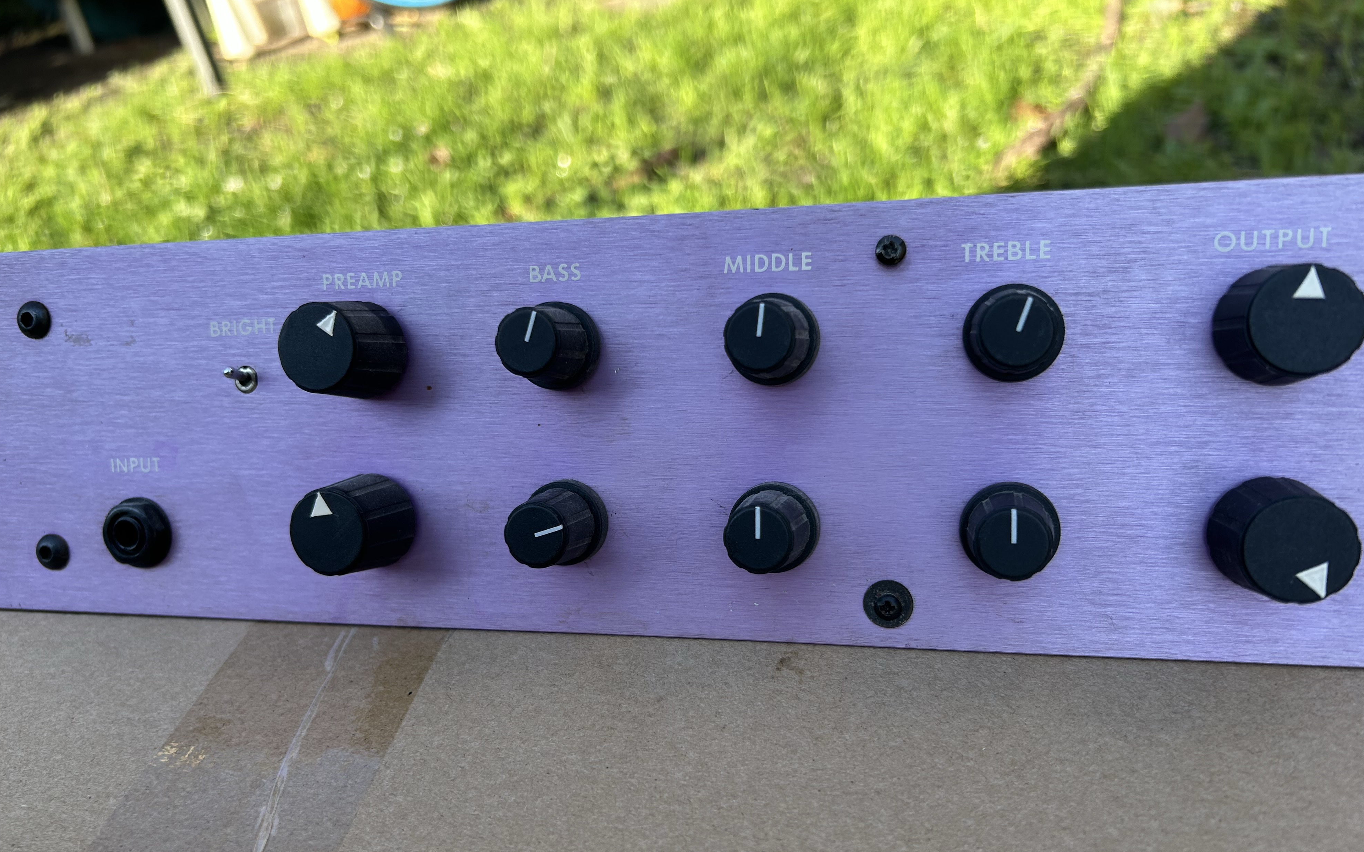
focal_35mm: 28
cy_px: 502
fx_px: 1041
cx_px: 688
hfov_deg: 66.5
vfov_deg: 44.3
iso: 50
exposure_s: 1/414
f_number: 1.5
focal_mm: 5.7
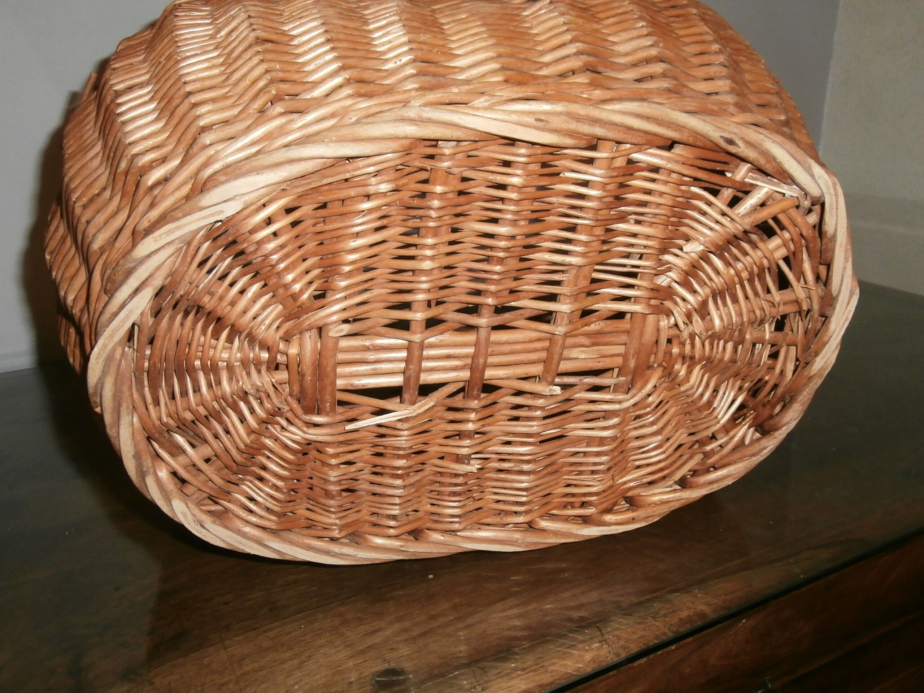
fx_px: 801
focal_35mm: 30
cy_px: 346
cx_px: 462
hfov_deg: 60.0
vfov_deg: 46.8
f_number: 3.5
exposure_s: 1/30
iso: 200
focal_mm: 5.36
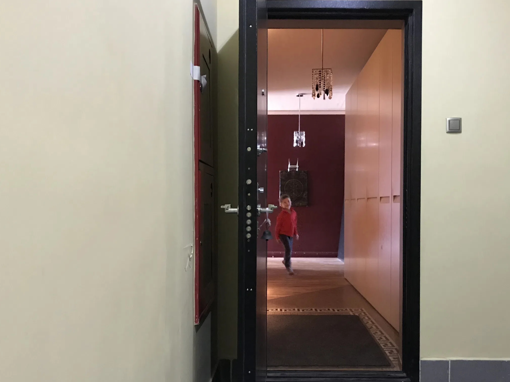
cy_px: 213
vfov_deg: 42.9
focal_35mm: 33
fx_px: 486
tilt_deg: +1.0
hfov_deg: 55.2
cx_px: 282
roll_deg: -0.6
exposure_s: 1/5
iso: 80
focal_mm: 3.99
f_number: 1.8
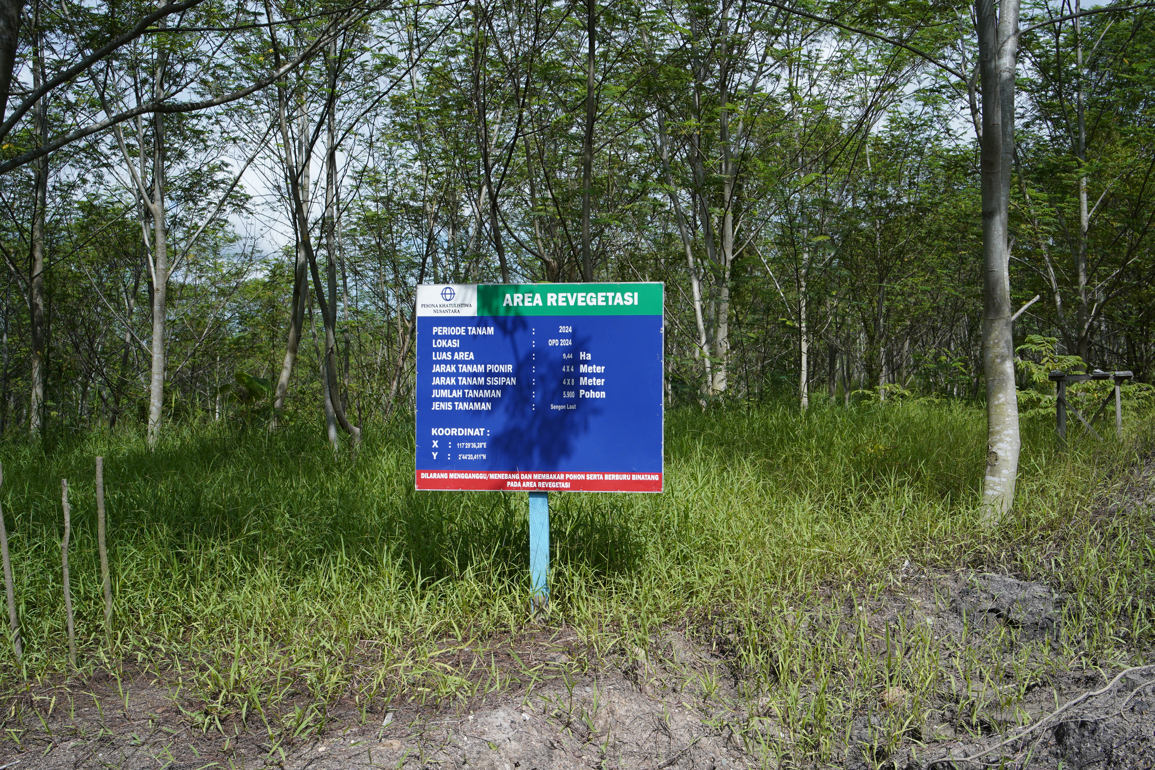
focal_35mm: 35
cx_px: 578
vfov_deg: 37.9
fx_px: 1123
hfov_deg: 54.4
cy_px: 385
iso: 125
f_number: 10
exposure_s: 1/250
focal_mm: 35
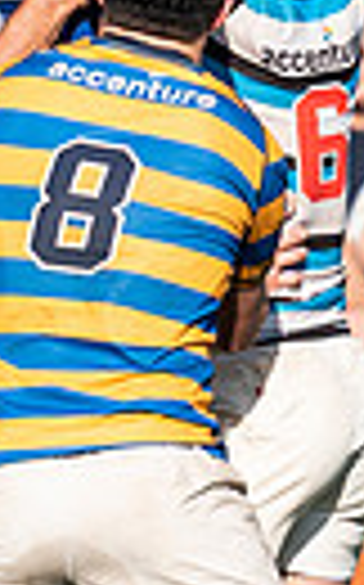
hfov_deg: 0.5
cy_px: -674
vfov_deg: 0.8
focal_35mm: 2763
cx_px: -147
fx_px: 43953
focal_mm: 400
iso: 100
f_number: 2.8
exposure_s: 1/1250
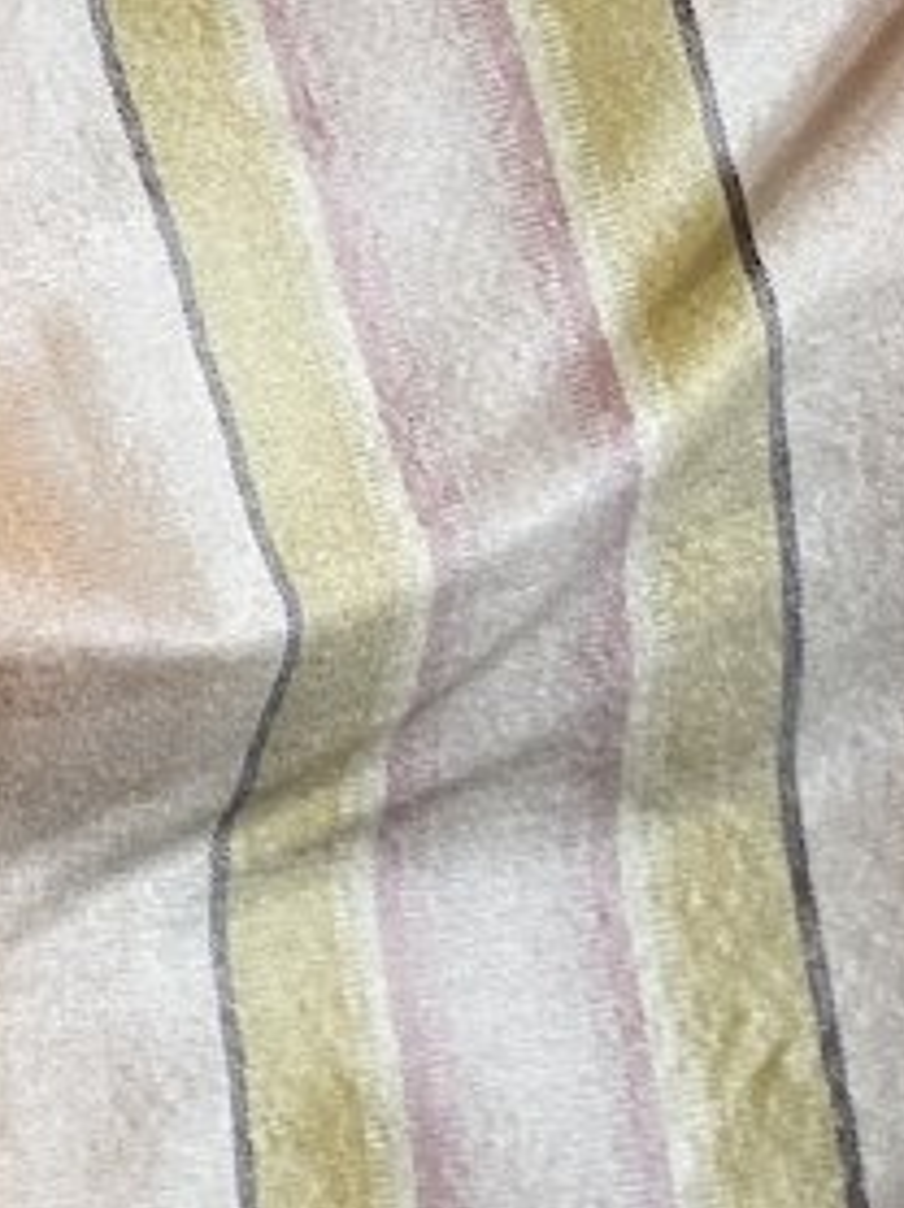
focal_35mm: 108
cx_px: -491
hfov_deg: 12.9
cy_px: 235
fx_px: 3766
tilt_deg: -56.5
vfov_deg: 18.1
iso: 125
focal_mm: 5.1
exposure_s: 1/81
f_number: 1.6
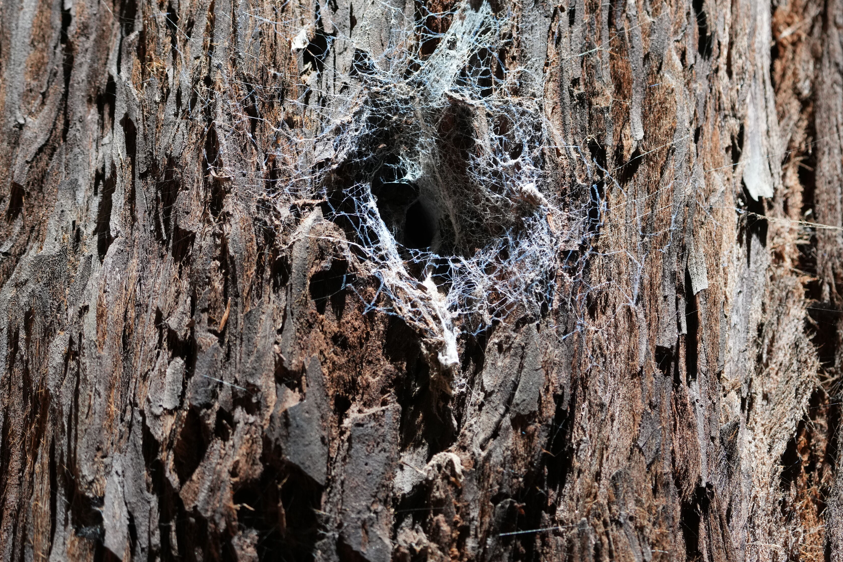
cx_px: 407
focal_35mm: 118
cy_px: 224
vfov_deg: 11.6
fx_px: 2763
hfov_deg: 17.3
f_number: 5.6
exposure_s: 1/320
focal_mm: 91
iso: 800
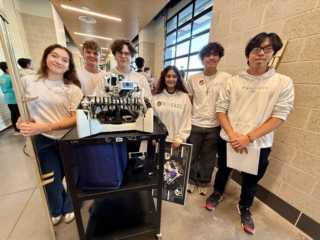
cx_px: 160
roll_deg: -3.2
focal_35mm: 14
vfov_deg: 85.7
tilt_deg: -16.9
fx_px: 129
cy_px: 120
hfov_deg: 102.1
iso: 250
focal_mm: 2.22
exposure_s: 1/60
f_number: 2.2
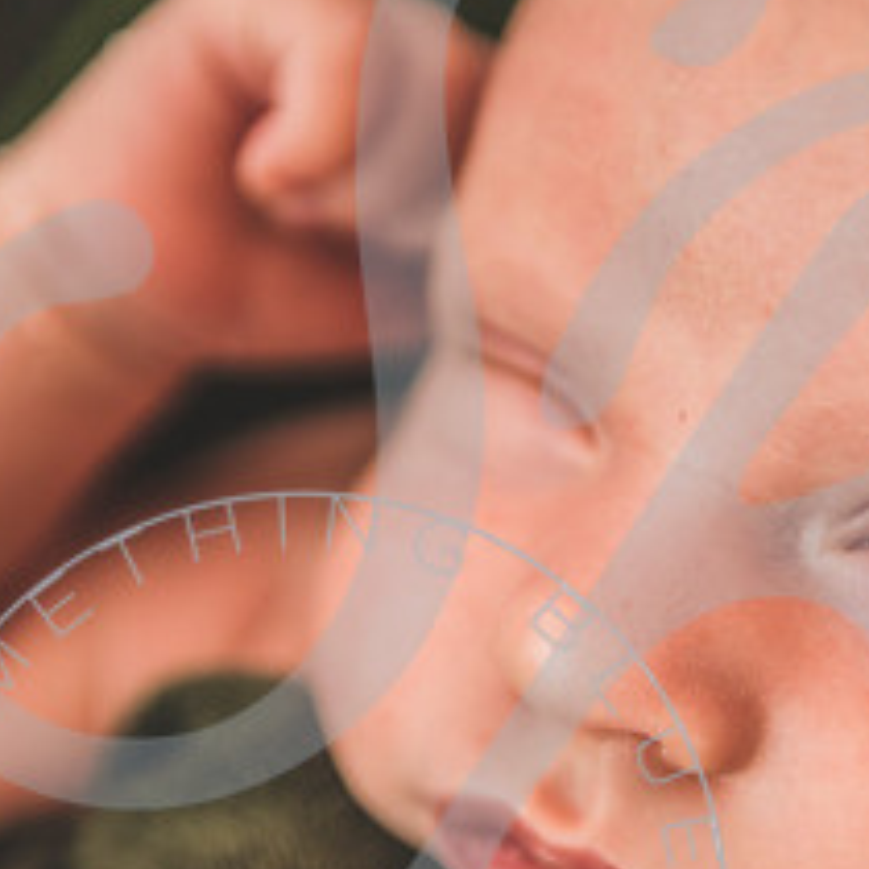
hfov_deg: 10.7
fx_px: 4658
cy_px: 569
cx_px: 509
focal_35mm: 164
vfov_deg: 10.6
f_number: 2.8
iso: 400
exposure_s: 1/125
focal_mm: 70
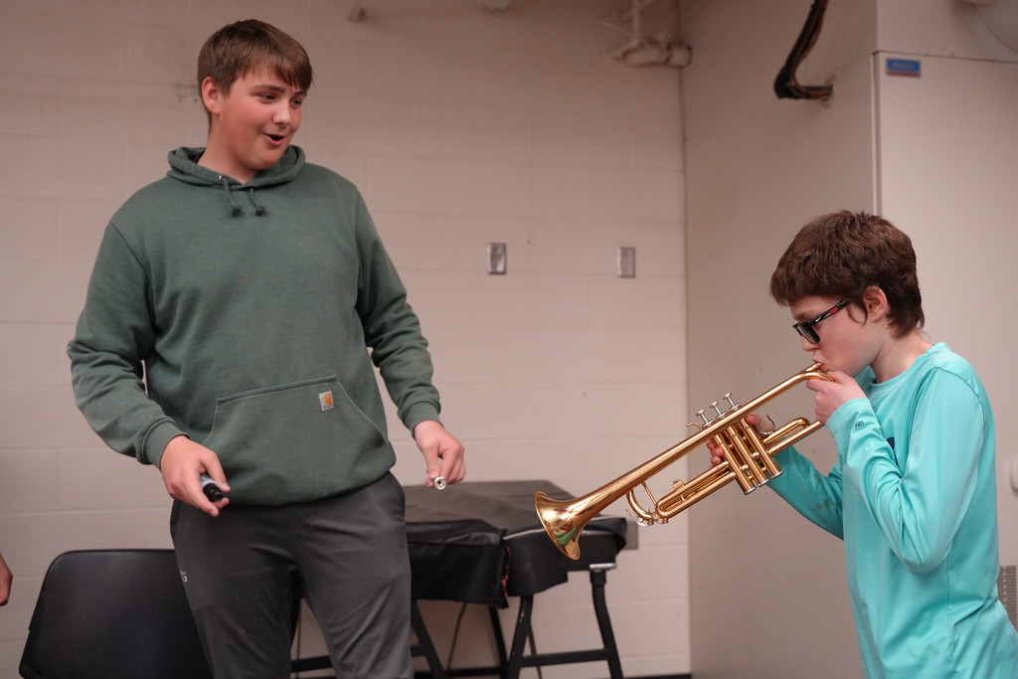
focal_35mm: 41
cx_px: 509
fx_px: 1159
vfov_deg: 32.6
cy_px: 340
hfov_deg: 47.4
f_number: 4
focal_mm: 41
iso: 4000
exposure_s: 1/160
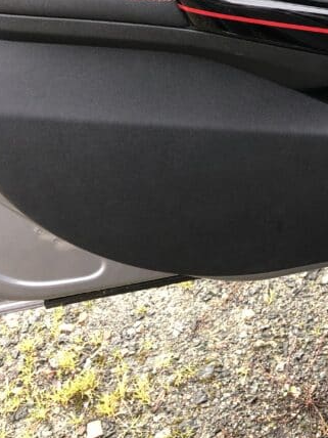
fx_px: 771
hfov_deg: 23.0
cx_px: 334
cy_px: 17
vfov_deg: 29.9
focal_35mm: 61
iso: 25
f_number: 1.8
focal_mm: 4
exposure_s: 1/40
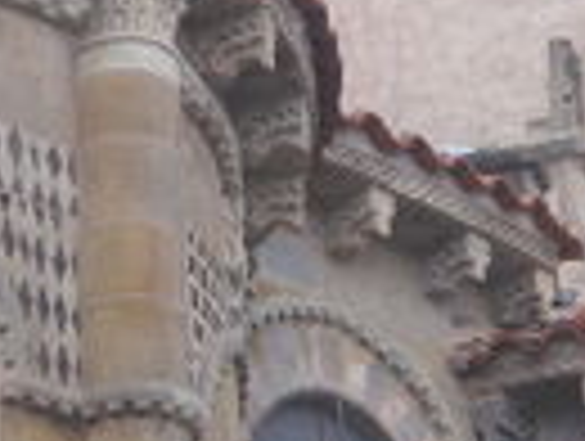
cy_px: 284
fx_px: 3488
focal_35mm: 206
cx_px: 216
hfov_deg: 9.6
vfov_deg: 7.2
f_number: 4.3
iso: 100
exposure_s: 1/60
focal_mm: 11.16
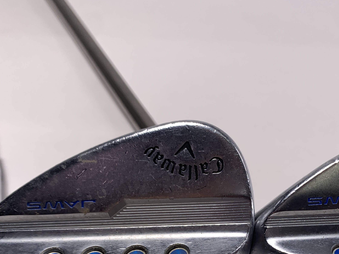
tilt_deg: -39.8
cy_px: 223
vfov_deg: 29.7
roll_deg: -1.1
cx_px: 245
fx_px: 460
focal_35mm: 47
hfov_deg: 39.6
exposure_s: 1/316
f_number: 1.8
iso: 25
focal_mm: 4.25
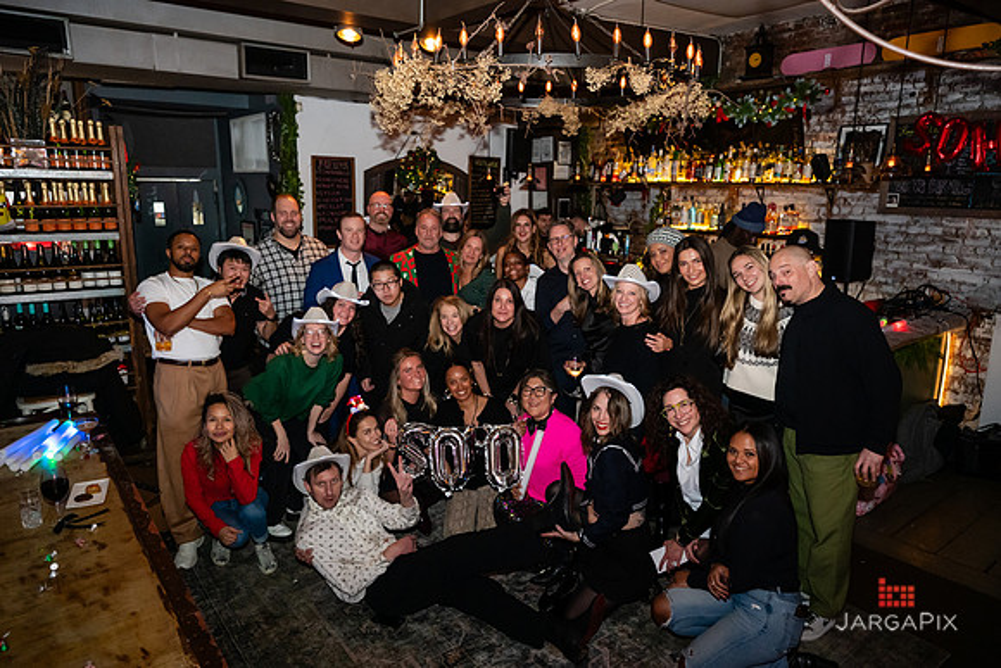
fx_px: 671
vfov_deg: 52.9
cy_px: 334
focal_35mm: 24
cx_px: 500
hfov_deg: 73.4
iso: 3200
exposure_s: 1/125
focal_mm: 24
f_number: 4
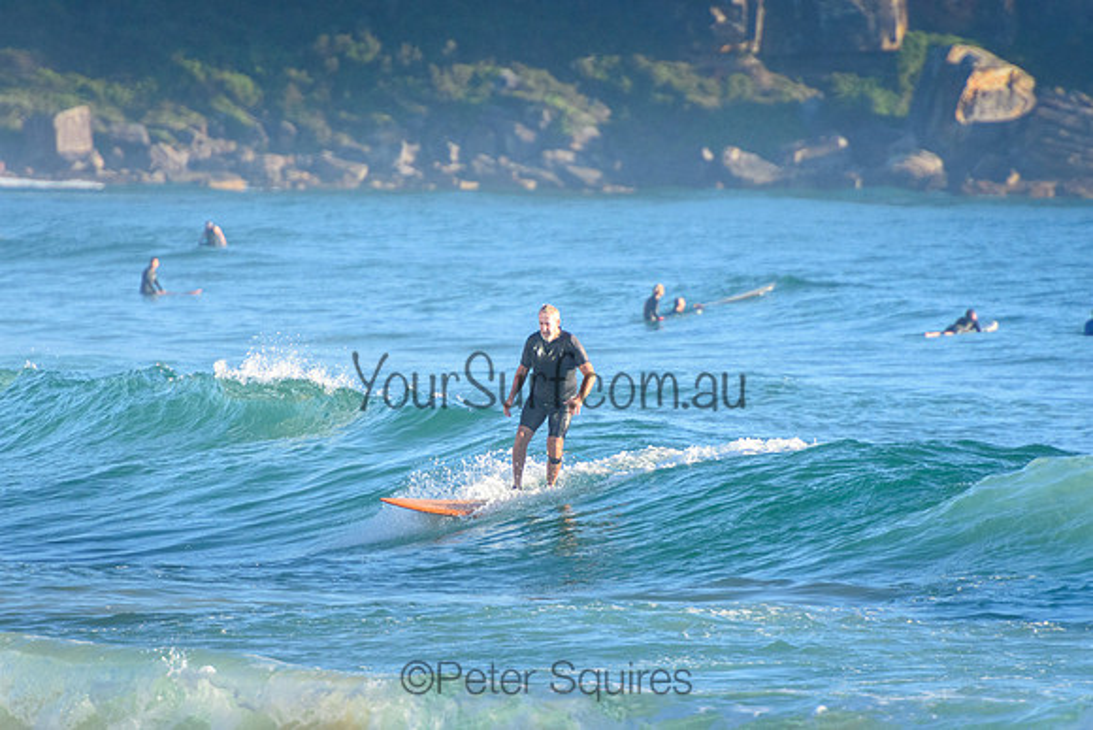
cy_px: 365
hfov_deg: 3.4
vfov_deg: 2.3
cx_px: 546
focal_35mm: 600
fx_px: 18220
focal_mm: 400
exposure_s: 1/2500
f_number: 5.6
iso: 900
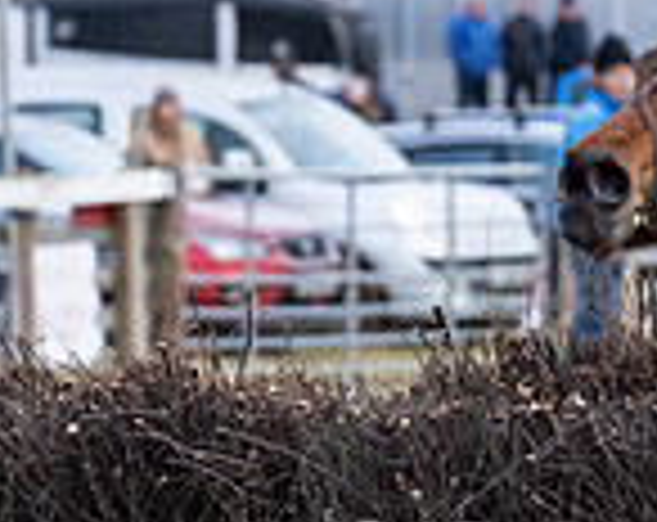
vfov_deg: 2.4
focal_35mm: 635
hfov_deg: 3.0
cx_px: 1058
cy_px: 214
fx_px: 12314
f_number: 4
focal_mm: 87
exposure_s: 1/1250
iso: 800
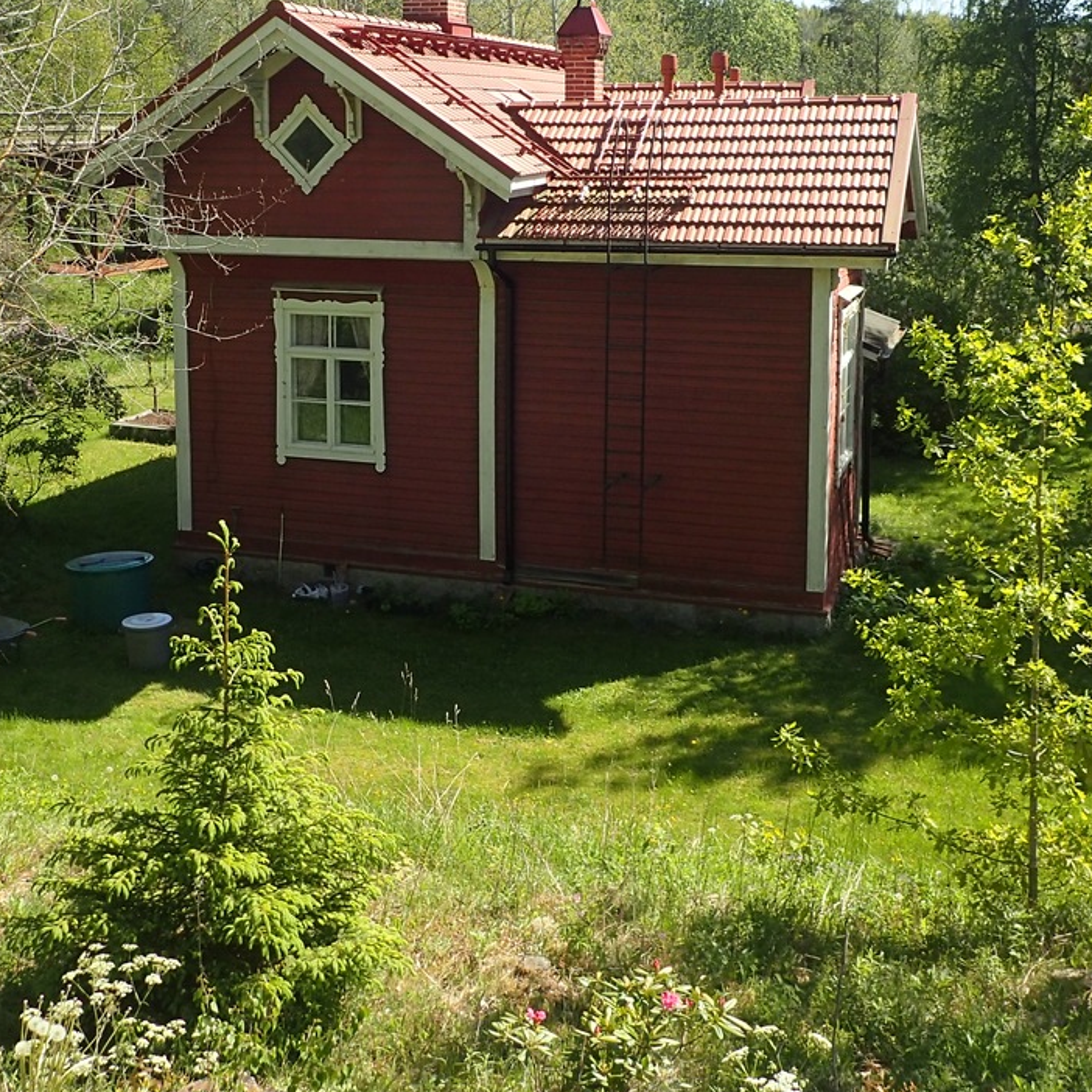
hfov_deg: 39.1
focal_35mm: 43
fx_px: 1535
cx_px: 497
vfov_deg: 38.5
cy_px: 320
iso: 100
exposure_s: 1/640
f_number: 2.8
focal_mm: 4.5
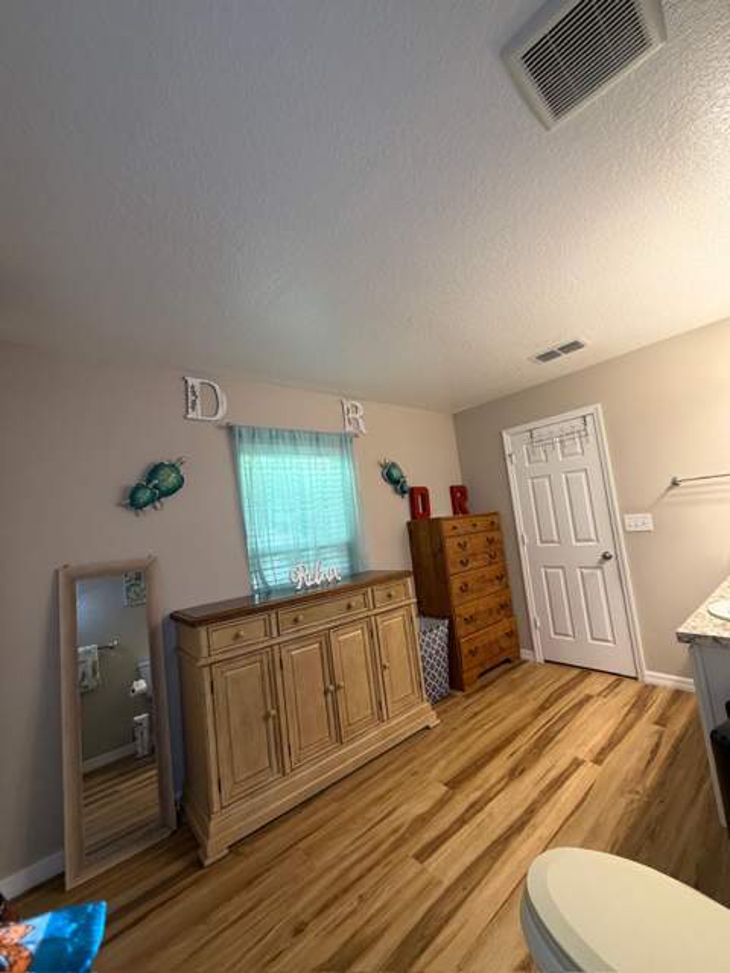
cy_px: 486
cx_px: 365
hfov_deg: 85.7
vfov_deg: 102.1
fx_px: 394
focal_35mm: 14
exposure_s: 1/60
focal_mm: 2.22
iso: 250
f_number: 2.2
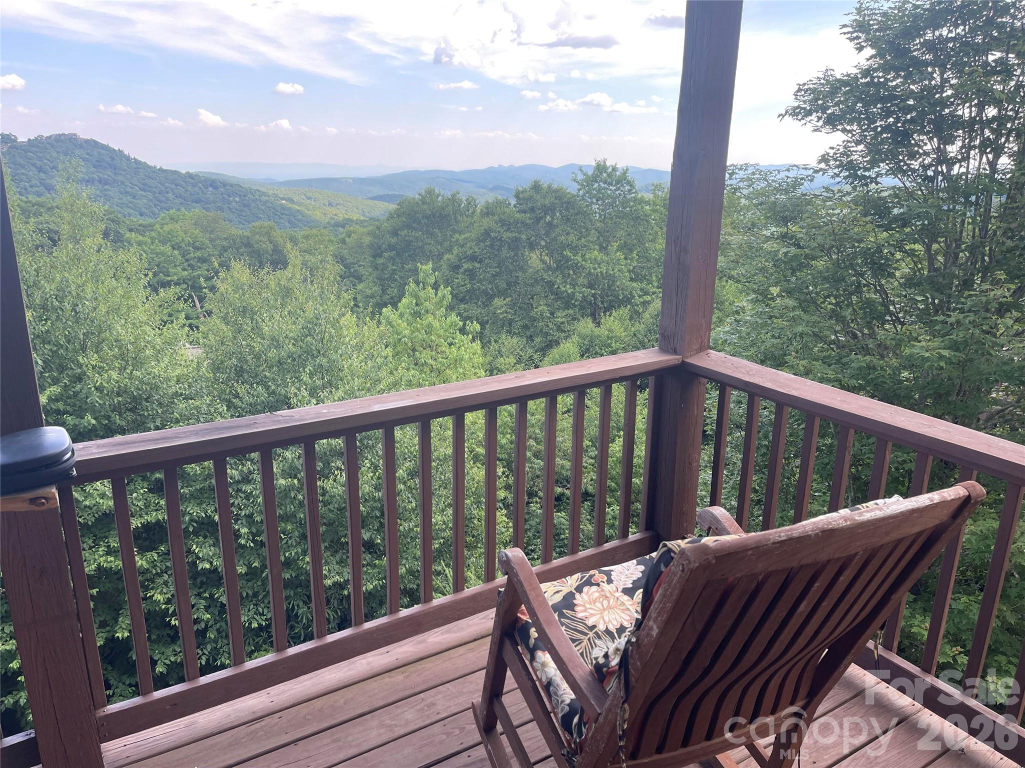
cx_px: 512
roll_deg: -0.8
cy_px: 384
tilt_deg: -16.5
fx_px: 740
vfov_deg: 54.9
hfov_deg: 69.4
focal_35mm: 25
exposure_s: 1/373
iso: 32
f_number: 1.6
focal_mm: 5.1
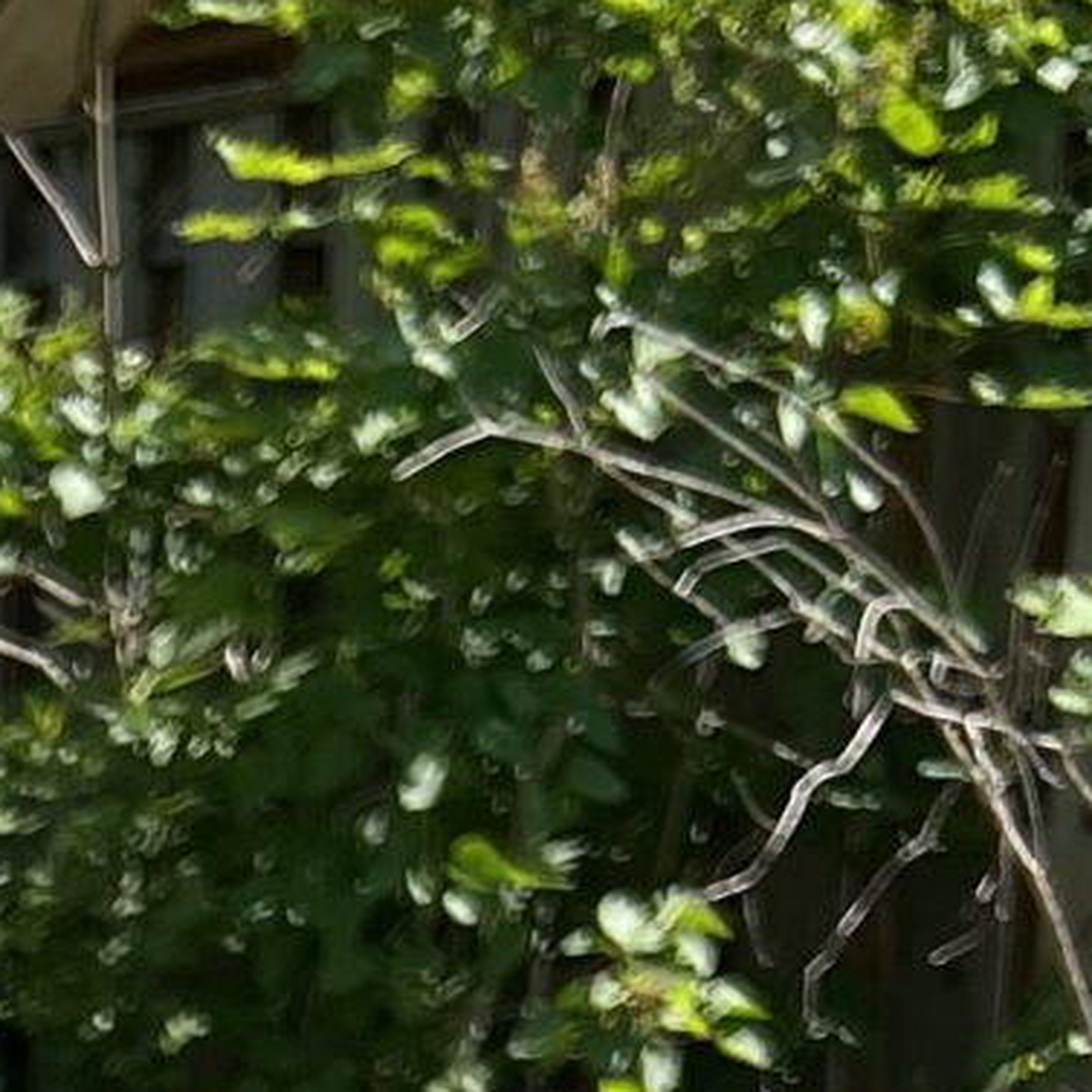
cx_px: -1080
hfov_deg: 10.3
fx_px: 5568
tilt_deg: -16.0
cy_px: 2731
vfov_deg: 9.7
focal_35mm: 156
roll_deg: +3.3
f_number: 1.5
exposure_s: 1/3460
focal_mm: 5.7
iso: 50
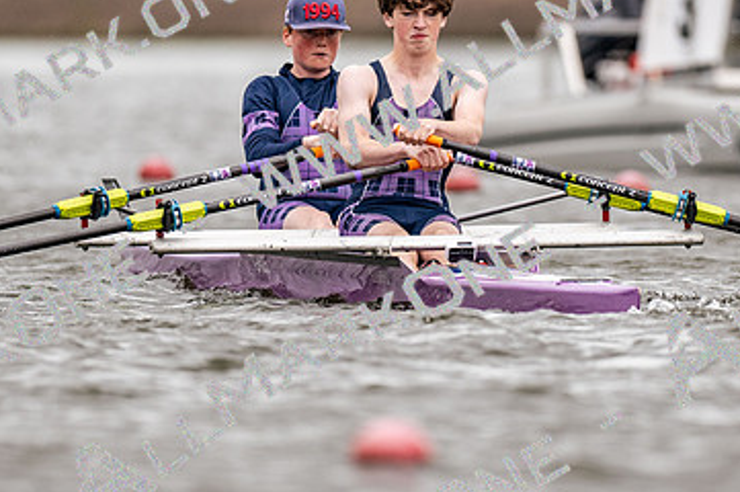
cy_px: 215
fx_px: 29675
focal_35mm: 1445
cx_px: 490
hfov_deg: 1.4
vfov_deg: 0.9
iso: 280
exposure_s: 1/2500
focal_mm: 600
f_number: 4
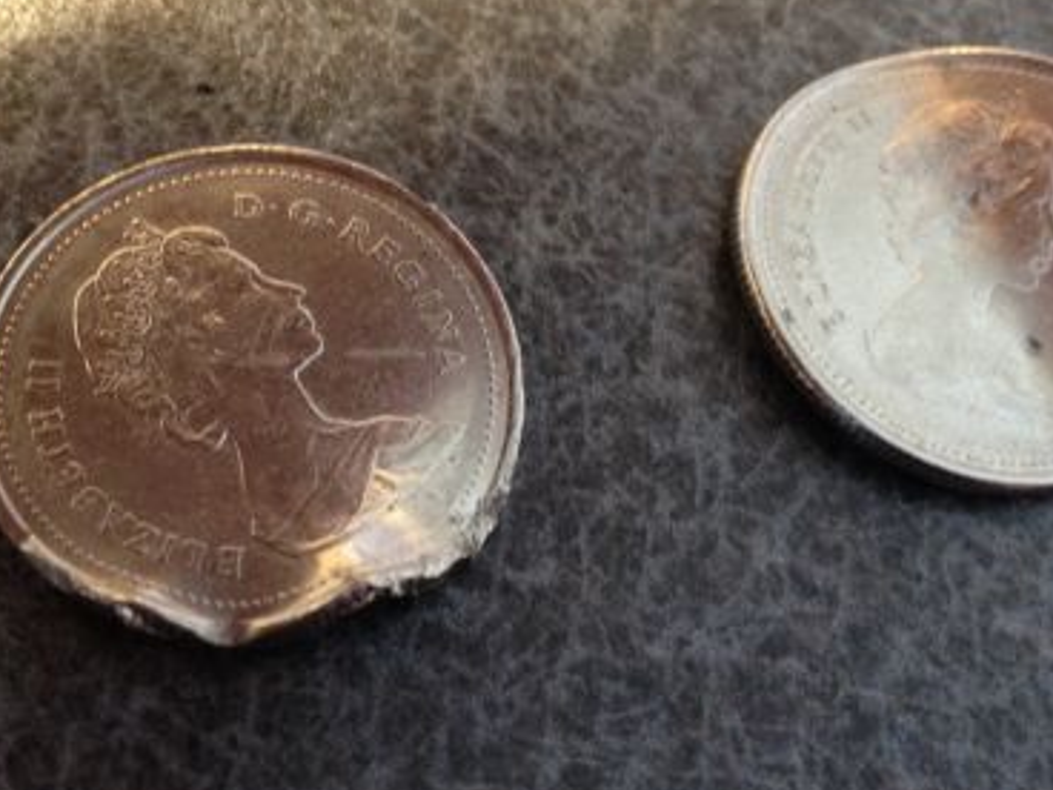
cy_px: 378
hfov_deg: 33.8
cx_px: 547
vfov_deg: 25.7
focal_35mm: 57
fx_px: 1734
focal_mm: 4.28
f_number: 2.4
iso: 200
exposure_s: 1/20
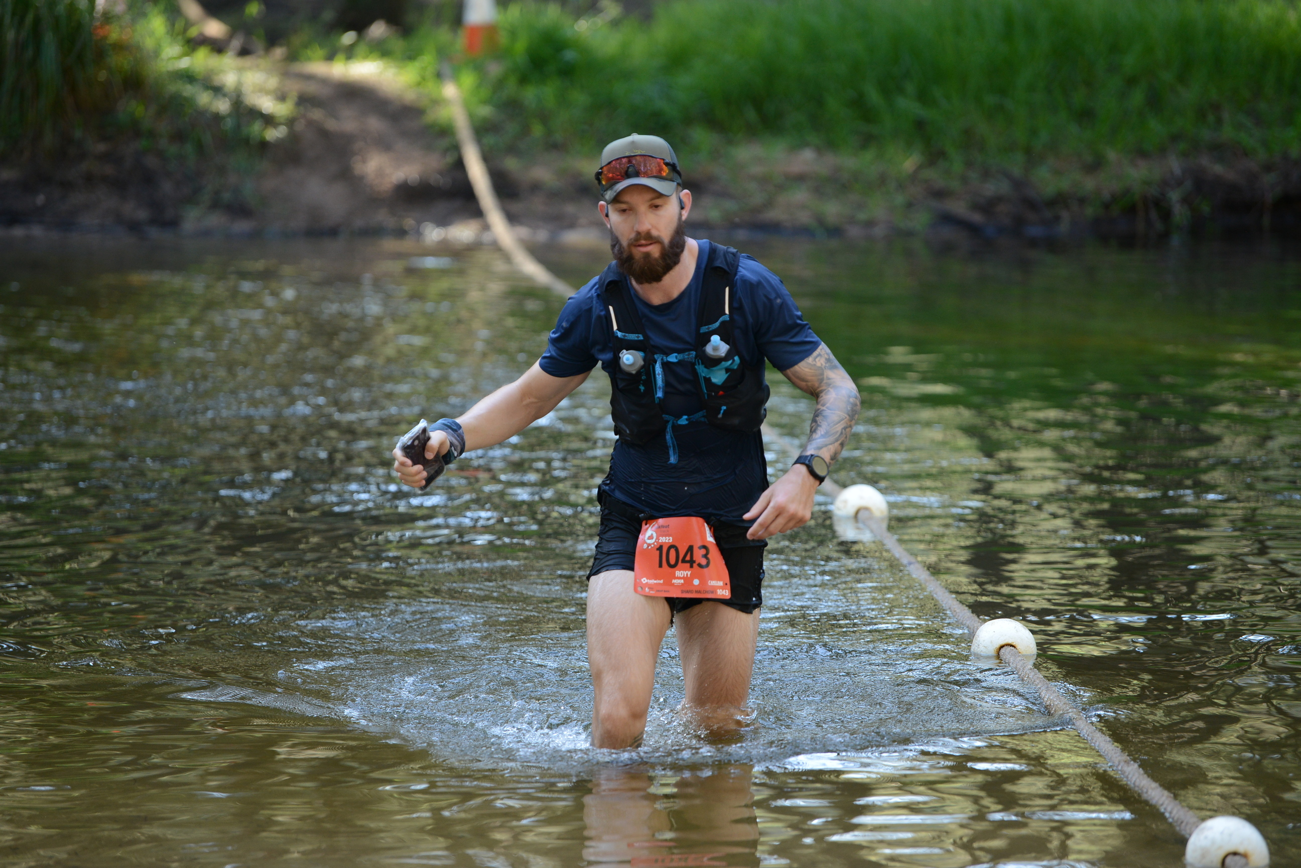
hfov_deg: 11.7
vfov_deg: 7.8
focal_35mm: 175
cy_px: 434
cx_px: 650
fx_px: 6325
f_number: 2.8
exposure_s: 1/500
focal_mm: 175
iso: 800
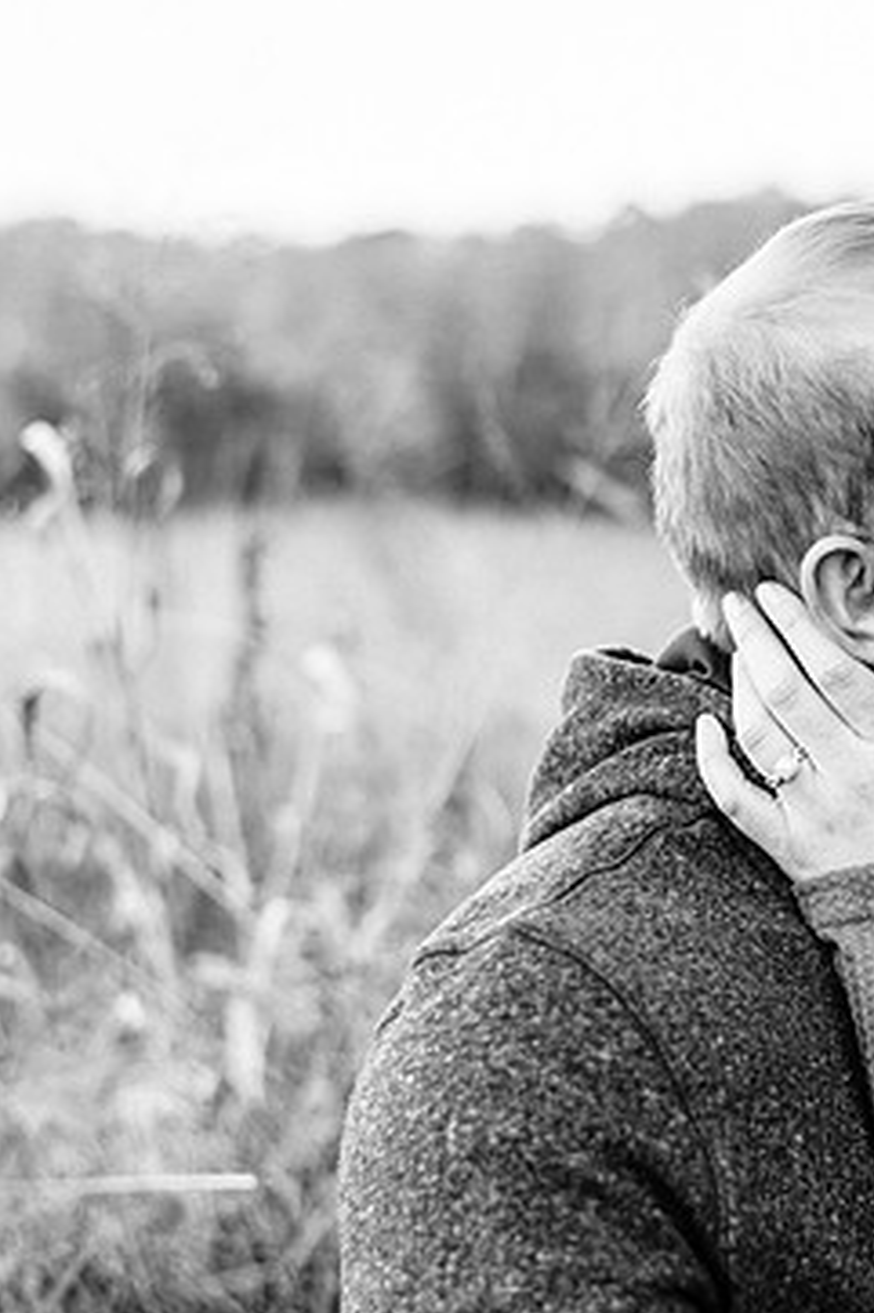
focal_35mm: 93
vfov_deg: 21.9
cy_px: 680
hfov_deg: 14.5
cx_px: 838
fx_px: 3390
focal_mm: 58
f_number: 2.8
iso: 200
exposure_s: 1/200
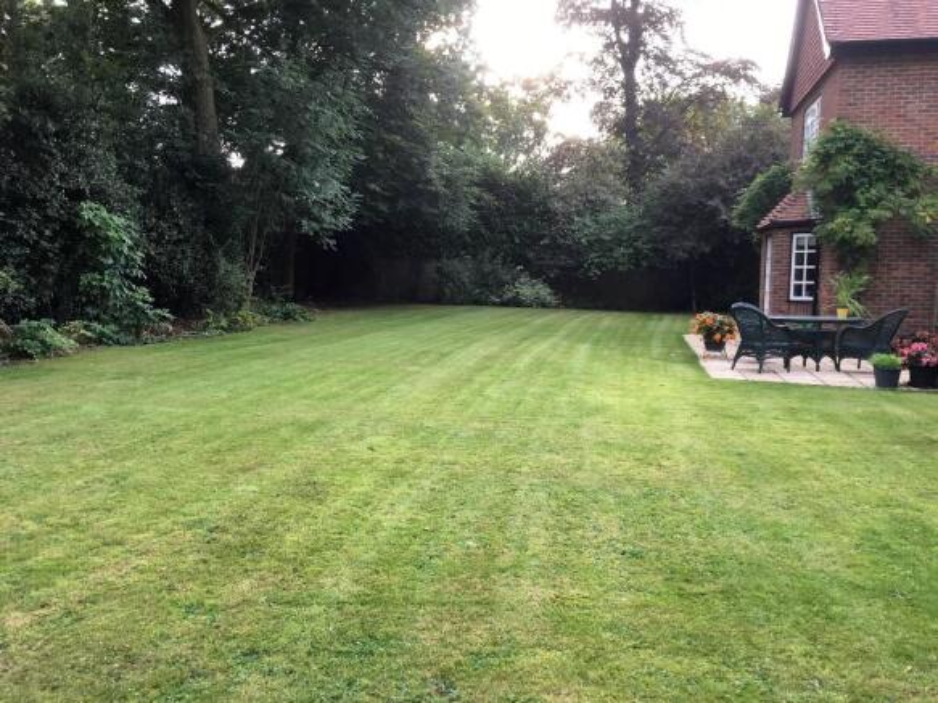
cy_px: 352
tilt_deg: -6.2
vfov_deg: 48.2
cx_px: 469
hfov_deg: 61.7
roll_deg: -0.3
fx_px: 786
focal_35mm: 29
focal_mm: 4.15
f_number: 2.2
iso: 40
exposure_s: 1/100
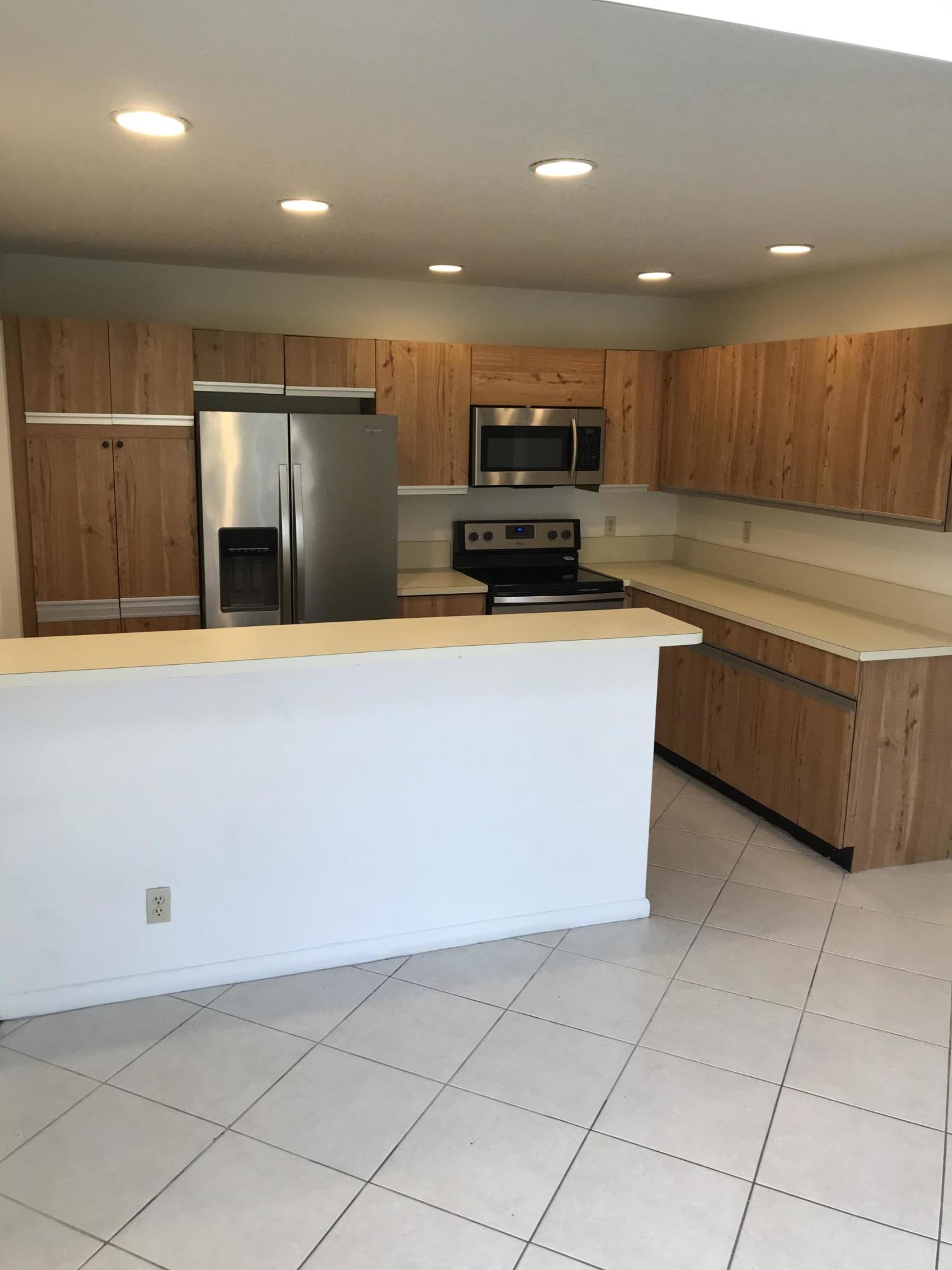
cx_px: 476
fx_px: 1027
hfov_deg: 49.7
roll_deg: -1.8
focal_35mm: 28
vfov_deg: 63.4
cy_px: 635
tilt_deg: -11.1
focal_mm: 3.99
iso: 40
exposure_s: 1/120
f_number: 1.8
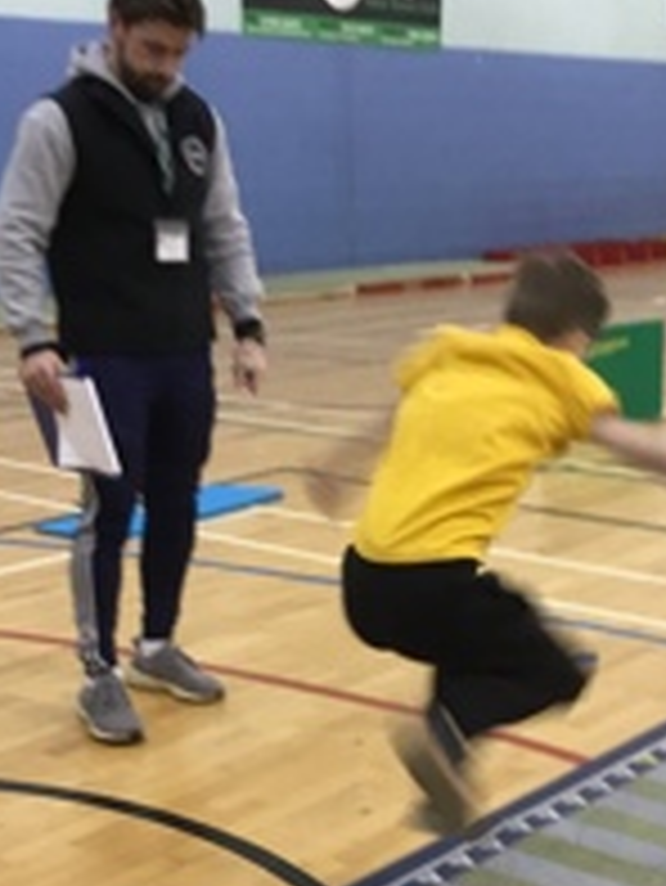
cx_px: 356
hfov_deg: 23.3
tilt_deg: -15.4
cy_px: 639
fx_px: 1614
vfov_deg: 30.3
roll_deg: +1.3
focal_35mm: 63
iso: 100
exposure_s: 1/33
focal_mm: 3.3
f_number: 2.4
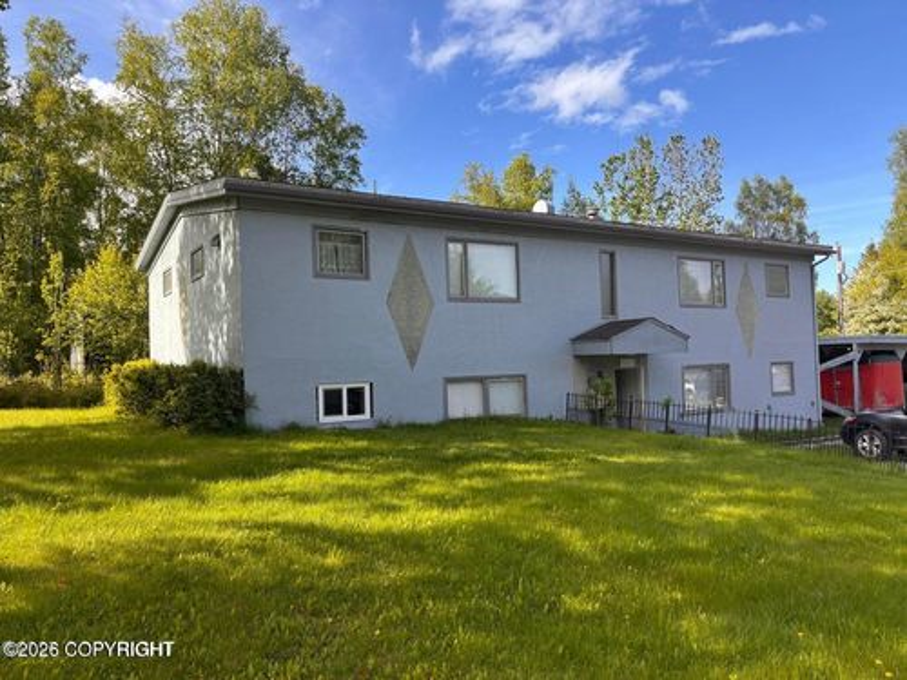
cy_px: 340
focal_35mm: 26
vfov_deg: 53.1
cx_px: 454
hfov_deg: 67.3
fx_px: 681
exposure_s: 1/1047
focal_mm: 5.96
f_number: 1.6
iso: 50
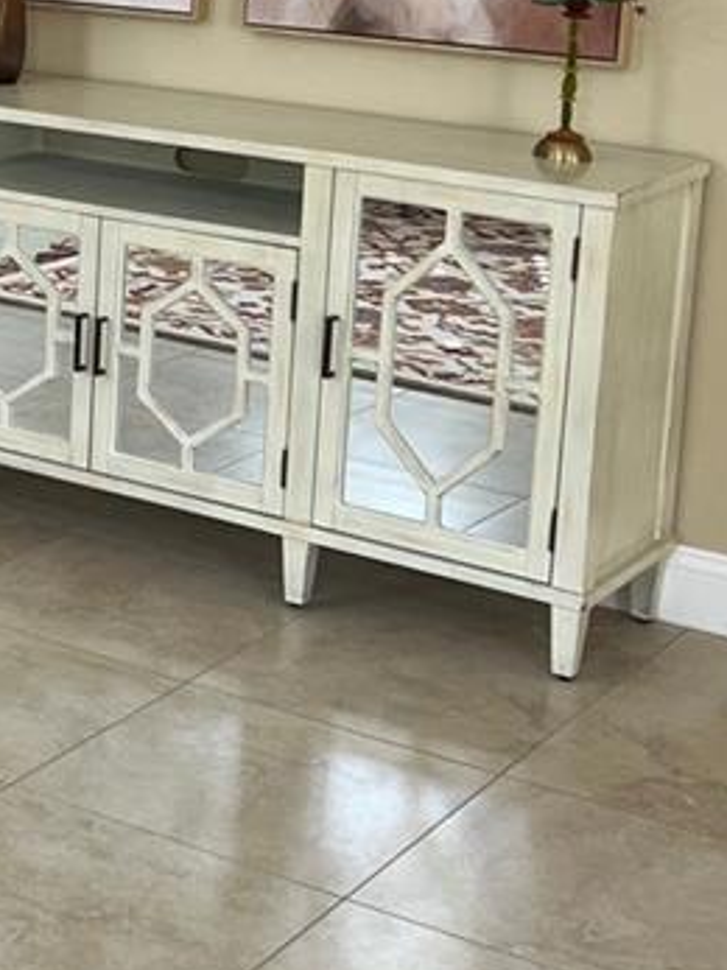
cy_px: 137
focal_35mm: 90
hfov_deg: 15.5
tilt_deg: -10.3
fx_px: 2522
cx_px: -268
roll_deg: -1.2
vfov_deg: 21.4
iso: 80
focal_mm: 5.7
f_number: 1.5
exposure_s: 1/121
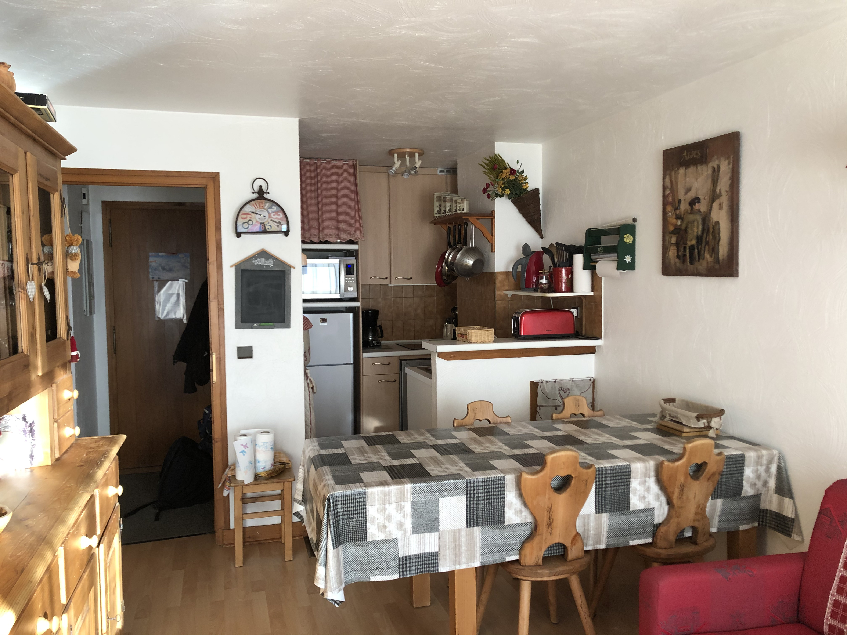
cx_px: 424
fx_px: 685
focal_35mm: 28
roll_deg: +1.6
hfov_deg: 63.4
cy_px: 318
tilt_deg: -3.6
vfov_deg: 49.7
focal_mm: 4
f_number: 1.8
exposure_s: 1/30
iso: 40
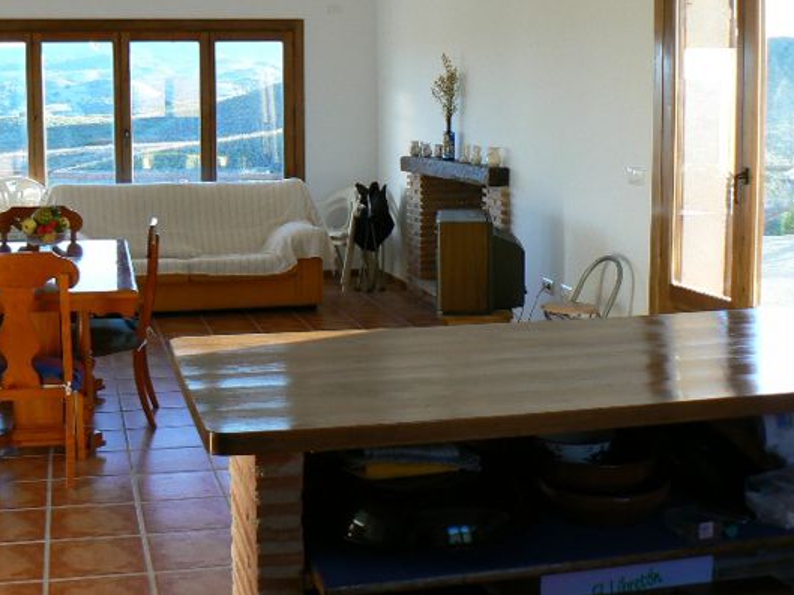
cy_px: 224
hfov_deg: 39.6
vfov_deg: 30.1
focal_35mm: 48
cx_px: 347
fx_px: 1100
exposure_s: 1/50
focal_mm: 6
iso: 80
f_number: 2.8
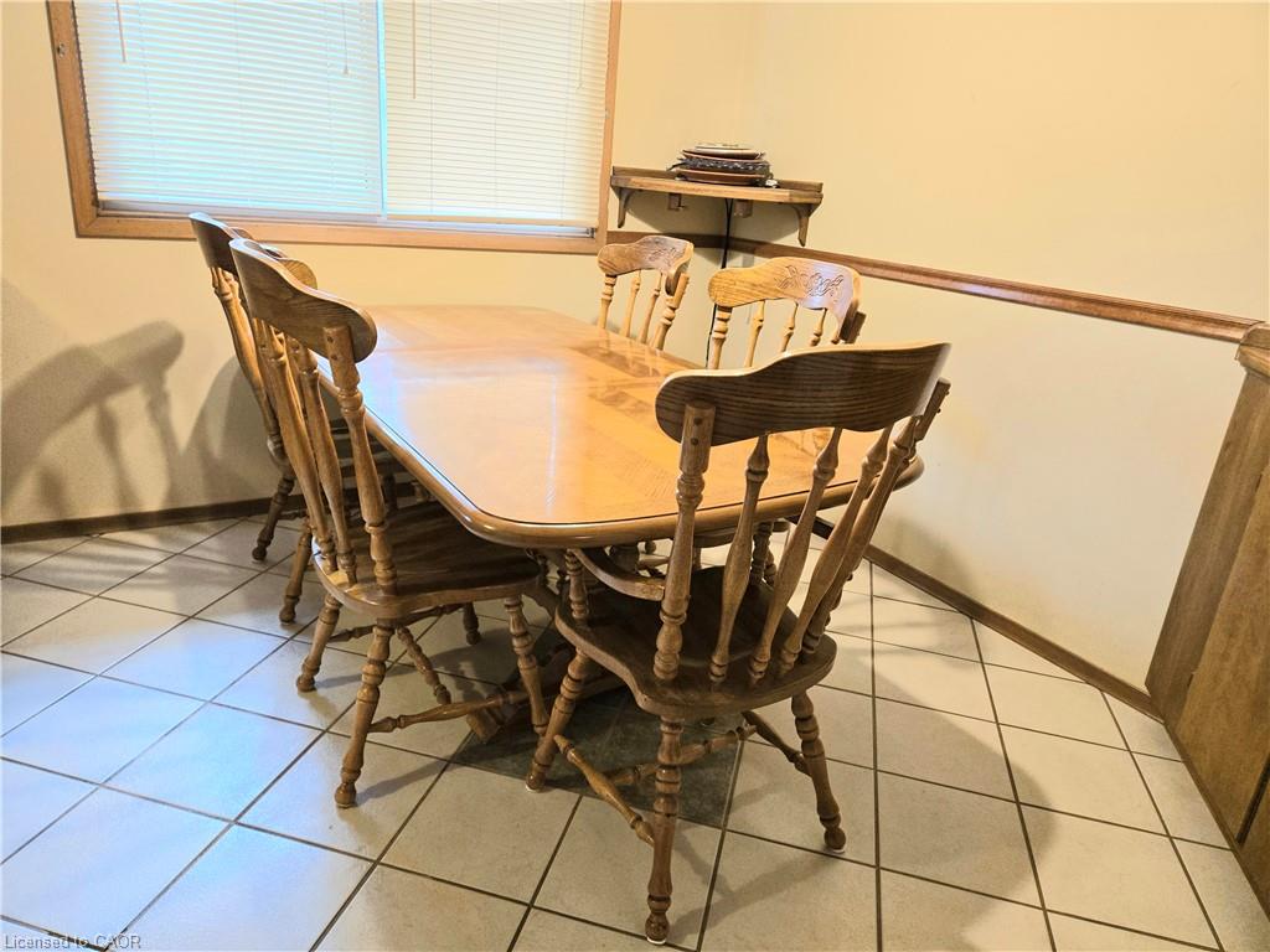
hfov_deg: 73.9
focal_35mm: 23
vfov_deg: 58.9
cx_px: 635
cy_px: 476
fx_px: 844
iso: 320
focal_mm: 5.4
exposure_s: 1/120
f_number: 1.8
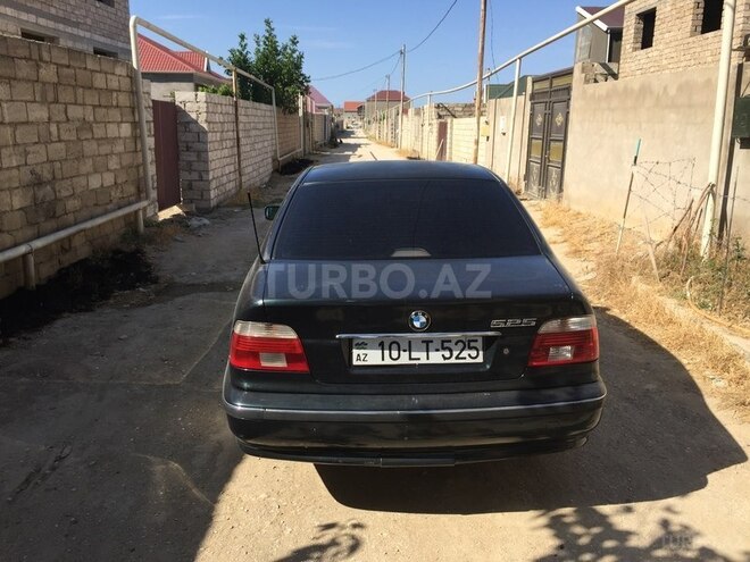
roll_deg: -2.1
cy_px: 281
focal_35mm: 29
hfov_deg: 61.7
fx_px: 628
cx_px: 375
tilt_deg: -15.9
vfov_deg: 48.2
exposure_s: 1/1721
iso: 32
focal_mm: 4.15
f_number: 2.2
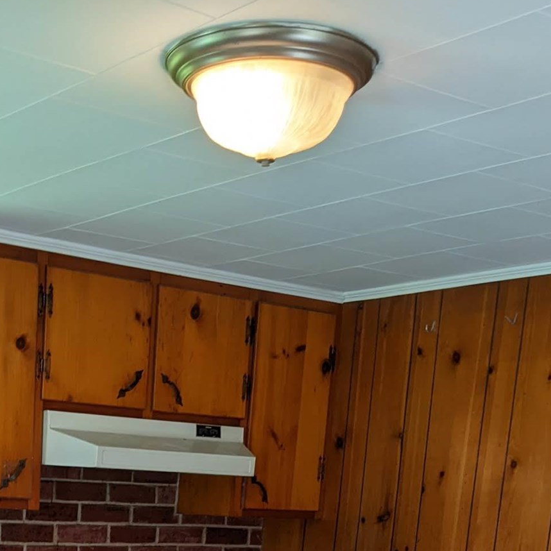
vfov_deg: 23.5
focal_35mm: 64
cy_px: 730
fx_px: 1153
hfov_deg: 25.9
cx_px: 37
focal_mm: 4.44
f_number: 1.8
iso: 51
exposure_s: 1/24
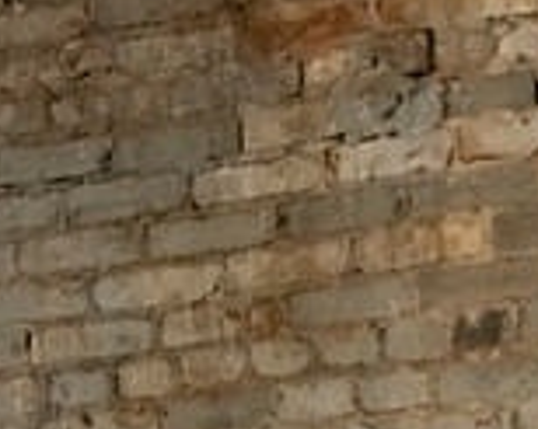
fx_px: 7877
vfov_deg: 3.1
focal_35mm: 495
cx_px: 426
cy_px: 445
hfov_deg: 3.9
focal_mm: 140
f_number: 6.3
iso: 6400
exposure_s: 1/40
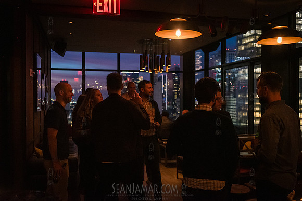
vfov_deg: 37.5
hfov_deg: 53.9
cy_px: 100
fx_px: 297
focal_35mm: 35
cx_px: 151
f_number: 3.2
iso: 10000
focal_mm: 35
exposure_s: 1/125
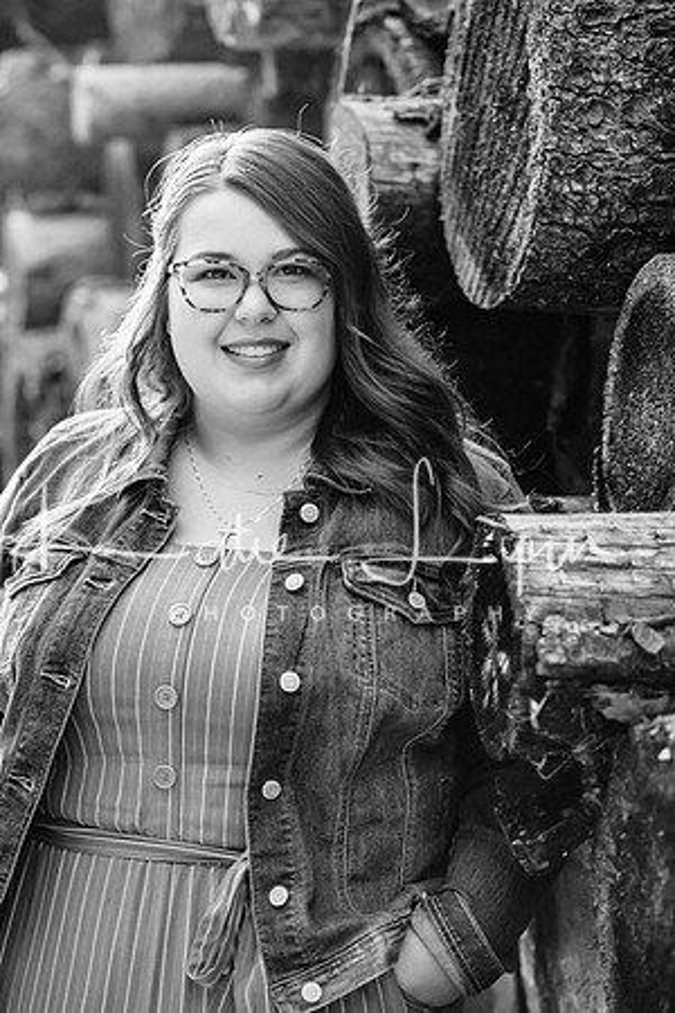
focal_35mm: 85
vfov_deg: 23.9
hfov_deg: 16.1
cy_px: 506
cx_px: 338
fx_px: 2390
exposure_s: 1/800
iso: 640
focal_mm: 85
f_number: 2.8
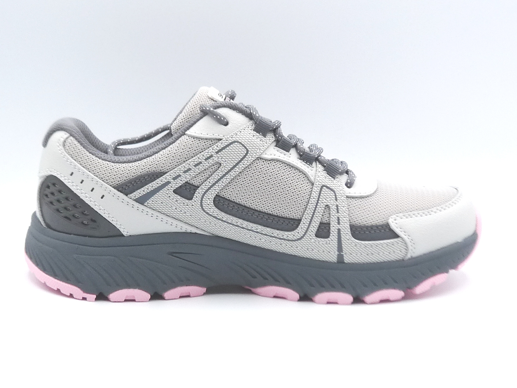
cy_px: 203
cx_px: 237
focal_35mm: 60
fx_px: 896
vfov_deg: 24.4
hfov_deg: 32.2
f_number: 4
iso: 100
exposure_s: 1/250
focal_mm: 5.5
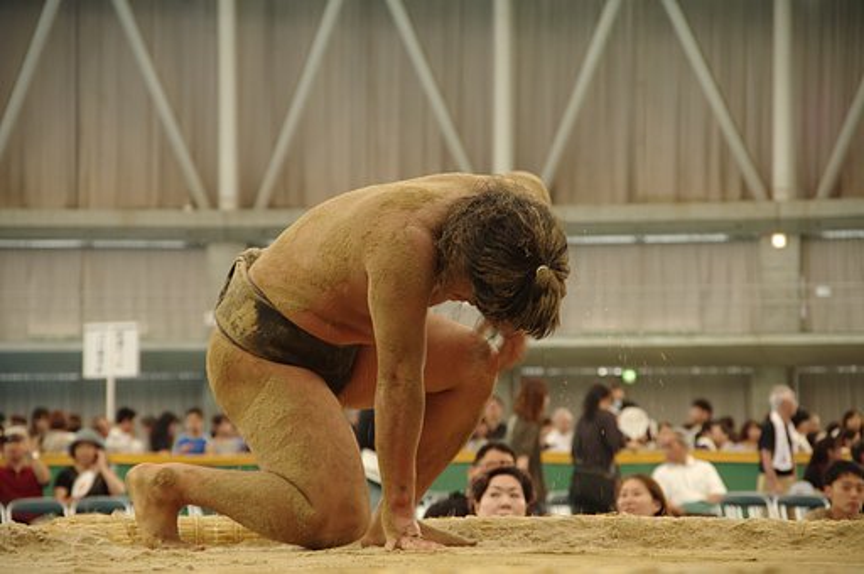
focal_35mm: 150
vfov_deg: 9.1
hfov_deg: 13.7
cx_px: 432
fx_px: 3595
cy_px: 287
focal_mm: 100
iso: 3200
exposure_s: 1/100
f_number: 5.6
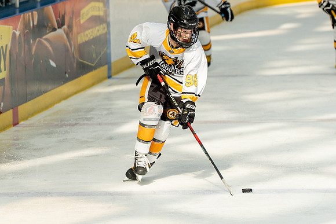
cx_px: 106
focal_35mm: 325
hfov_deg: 6.3
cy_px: 162
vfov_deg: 4.2
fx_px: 3038
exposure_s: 1/1600
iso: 800
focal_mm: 150
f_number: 3.5
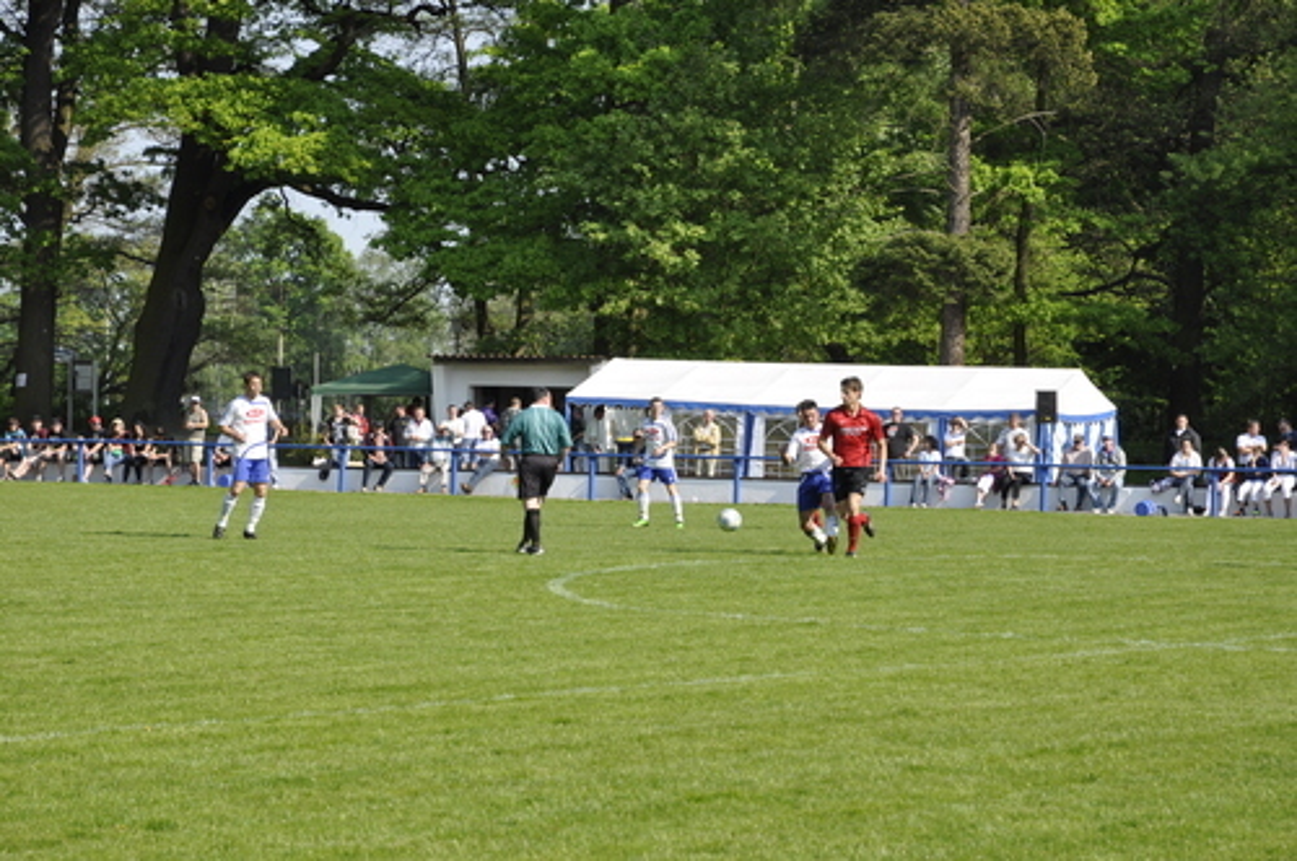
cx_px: 648
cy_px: 430
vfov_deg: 10.7
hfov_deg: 16.1
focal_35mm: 128
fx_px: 4588
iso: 200
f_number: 9
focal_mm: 85
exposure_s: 1/320
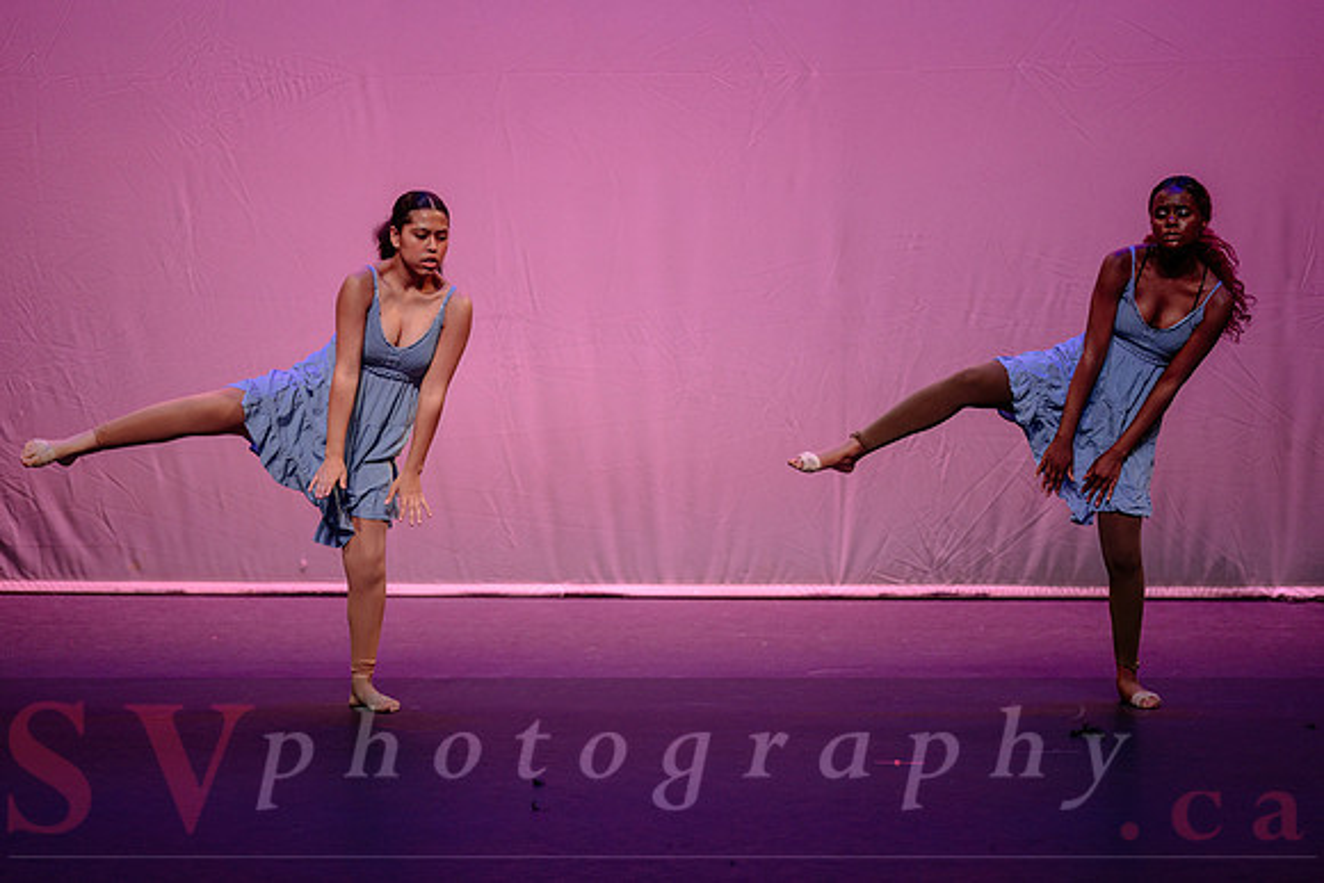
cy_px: 442
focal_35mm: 189
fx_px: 6959
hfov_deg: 10.9
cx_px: 662
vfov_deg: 7.3
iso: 1250
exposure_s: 1/500
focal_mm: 185
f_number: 2.8
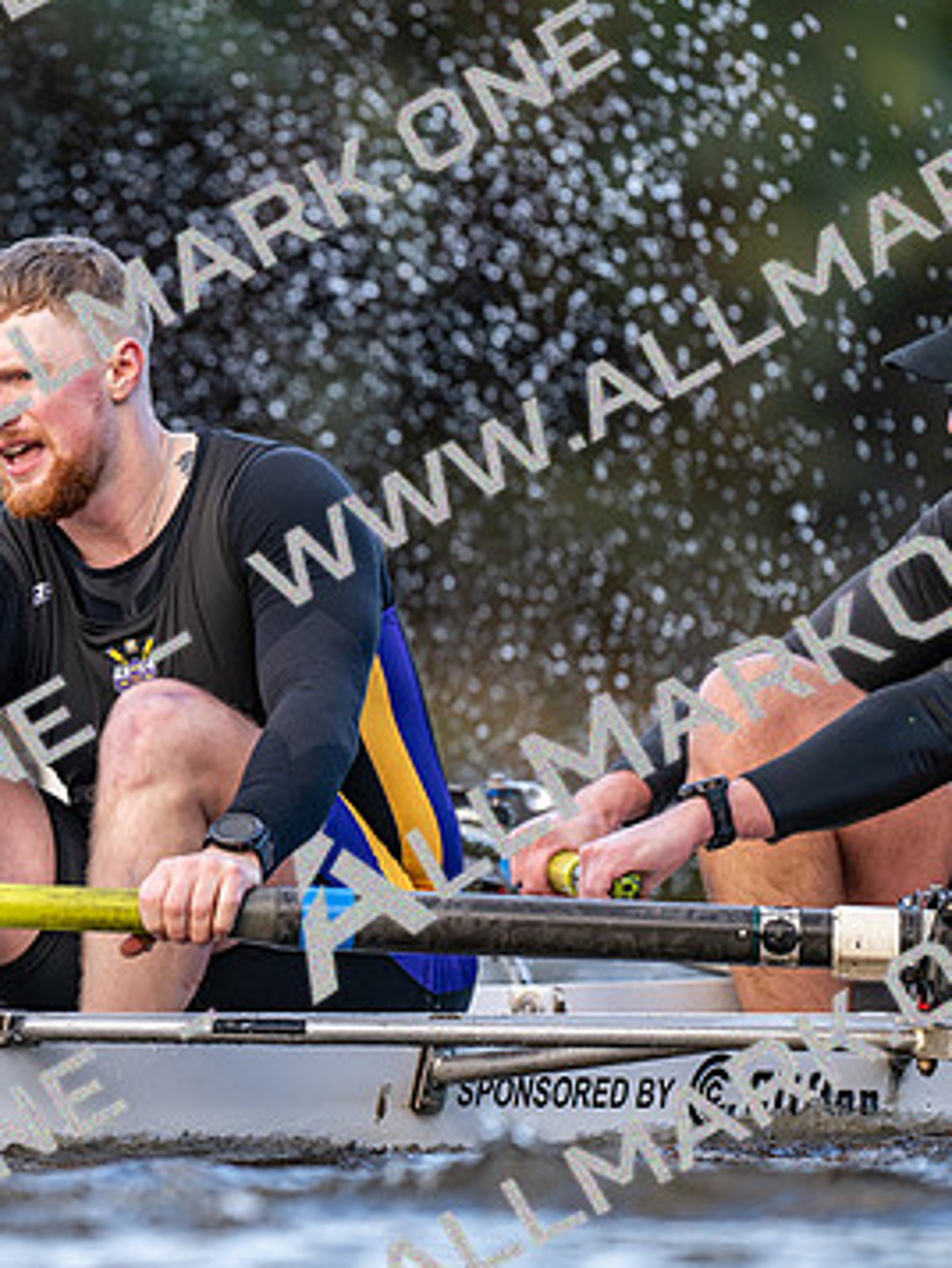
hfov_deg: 1.6
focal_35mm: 937
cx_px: -11
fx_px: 34338
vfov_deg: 2.1
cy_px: 666
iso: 3600
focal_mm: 600
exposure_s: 1/2500
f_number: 4
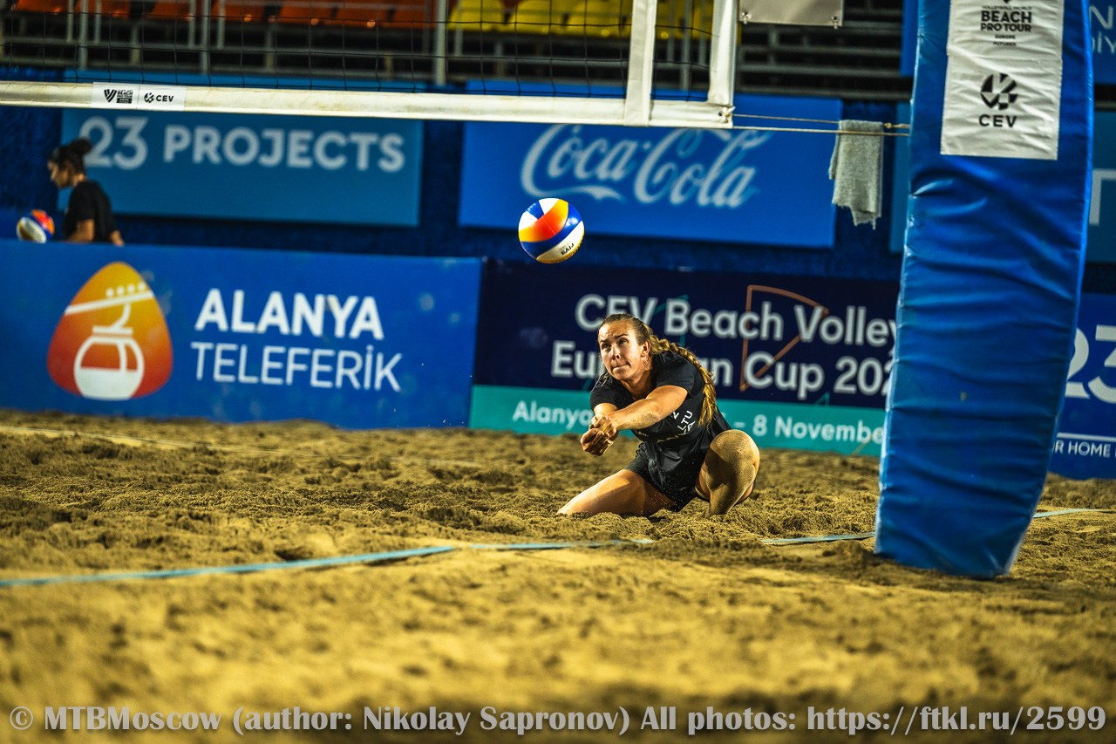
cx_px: 558
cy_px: 372
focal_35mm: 165
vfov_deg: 8.3
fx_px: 5114
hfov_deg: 12.5
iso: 1000
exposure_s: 1/1250
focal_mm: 165
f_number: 3.2
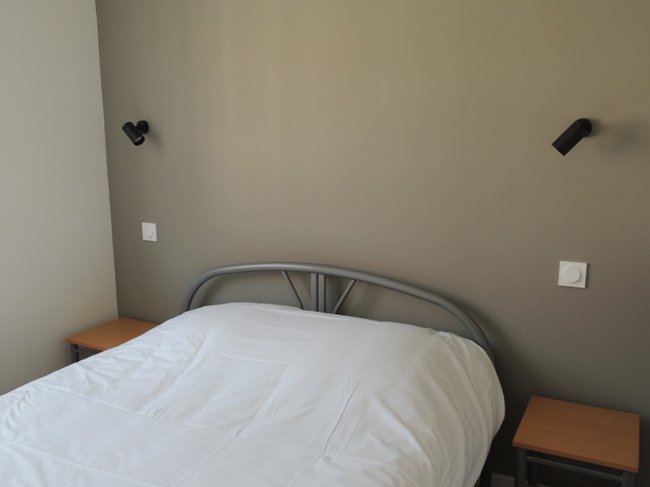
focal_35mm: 33
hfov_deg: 55.4
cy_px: 244
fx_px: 620
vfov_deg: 42.9
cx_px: 325
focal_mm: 5.8
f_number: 3.2
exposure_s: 1/50
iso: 200
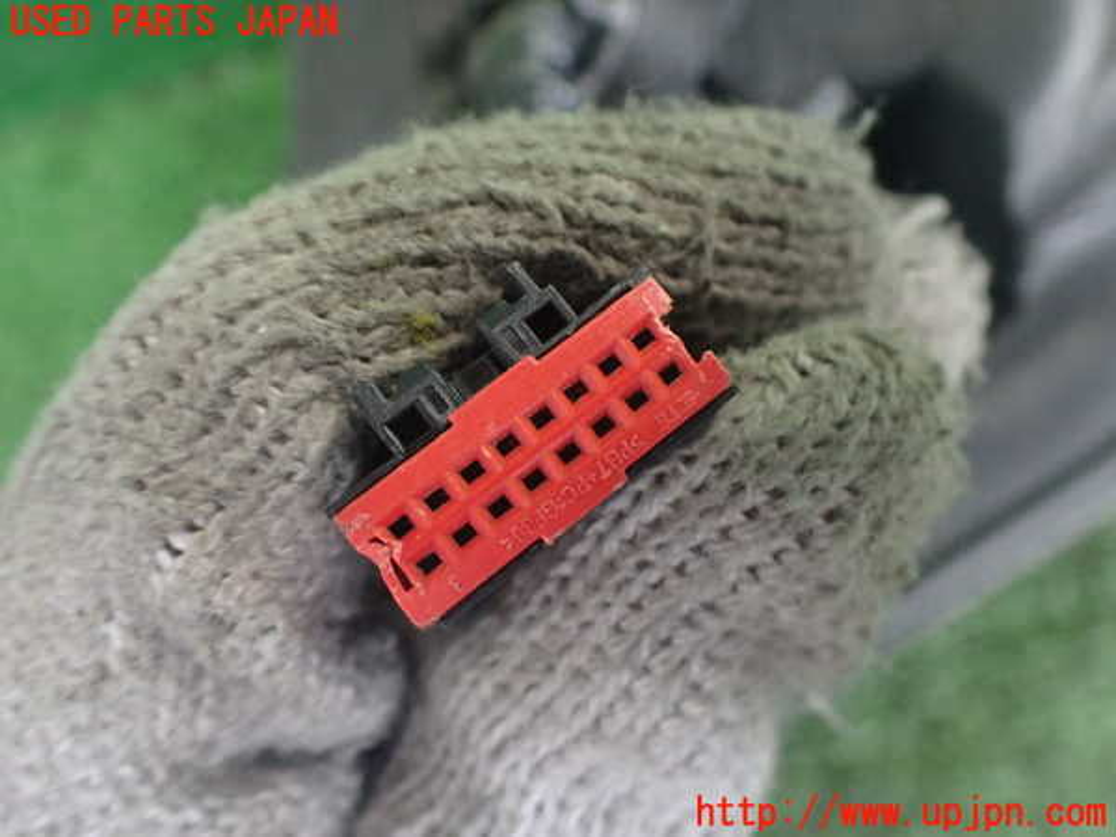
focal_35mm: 30
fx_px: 967
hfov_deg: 60.0
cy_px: 418
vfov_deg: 46.8
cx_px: 558
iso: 800
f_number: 2.3
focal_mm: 5.4
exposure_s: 1/60
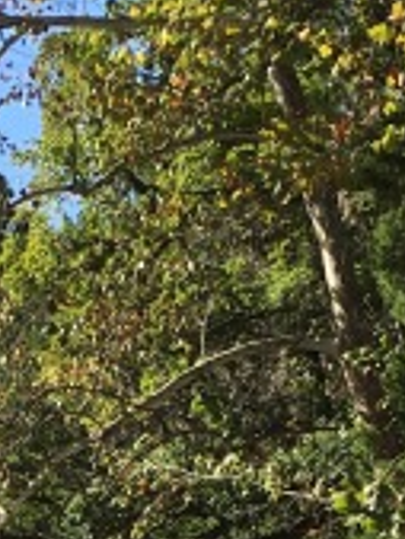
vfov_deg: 12.6
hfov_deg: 10.2
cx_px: 118
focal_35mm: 146
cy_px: 904
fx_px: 2275
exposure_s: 1/864
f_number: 2.2
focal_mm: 4.15
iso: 25
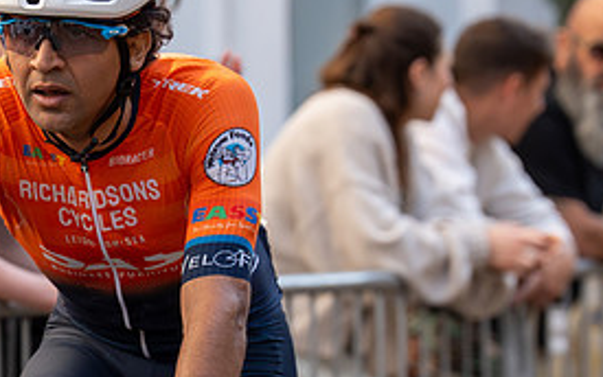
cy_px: 226
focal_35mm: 384
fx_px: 6312
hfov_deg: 5.5
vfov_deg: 3.4
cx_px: 187
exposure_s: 1/1000
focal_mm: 160
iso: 640
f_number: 4
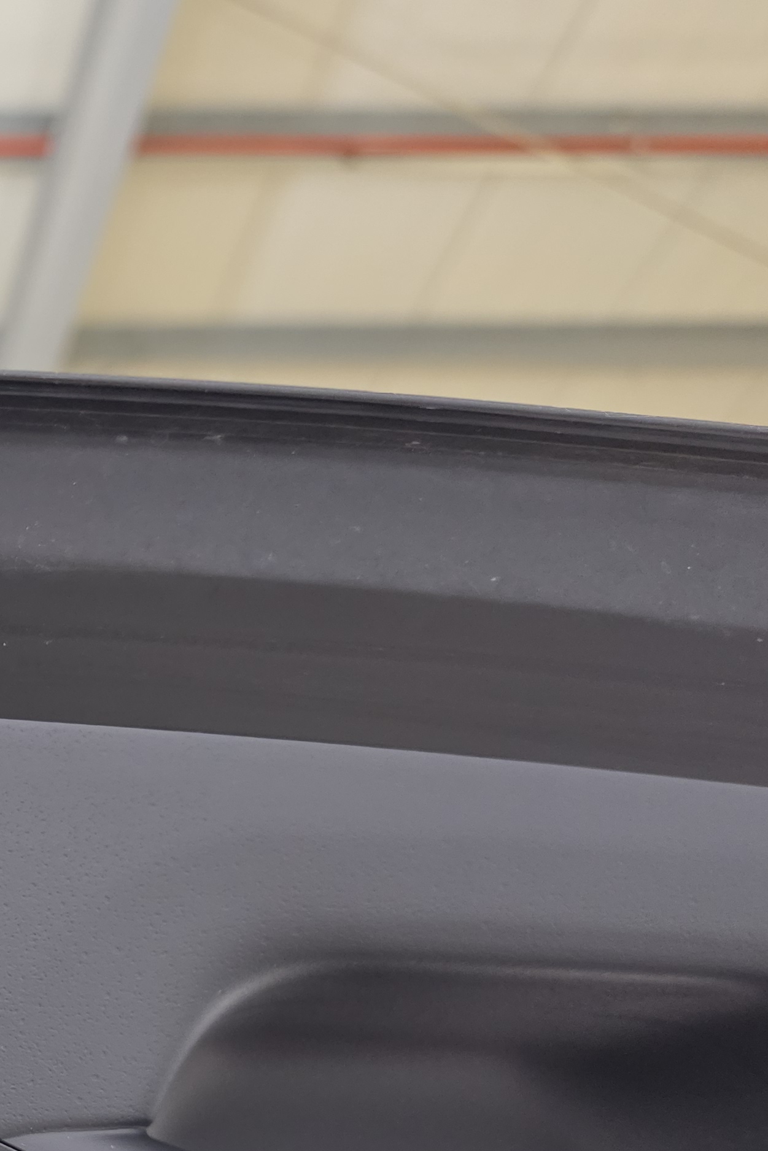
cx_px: -393
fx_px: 1632
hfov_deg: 21.9
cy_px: 861
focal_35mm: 51
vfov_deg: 37.9
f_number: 1.4
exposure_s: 1/100
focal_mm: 6.5
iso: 400
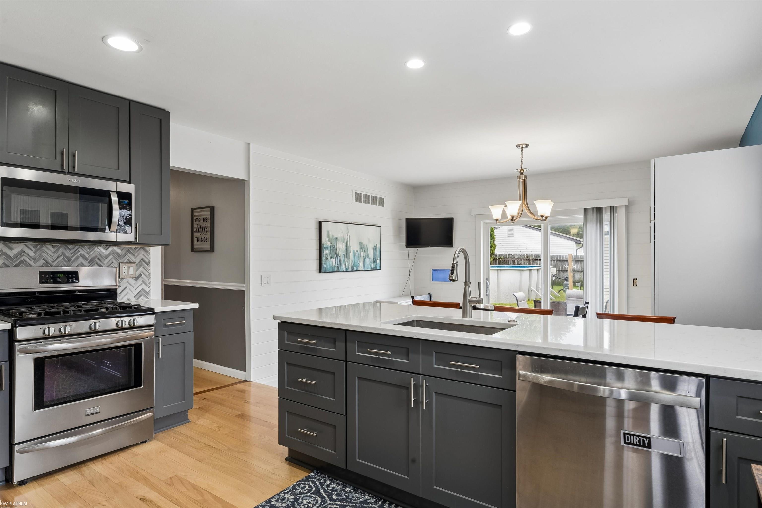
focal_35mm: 20
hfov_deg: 84.0
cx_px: 381
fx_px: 423
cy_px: 254
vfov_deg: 61.9
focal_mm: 20
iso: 400
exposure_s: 1/6
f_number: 13
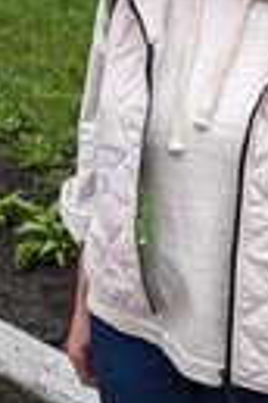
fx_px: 971
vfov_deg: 22.1
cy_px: -37
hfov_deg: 15.6
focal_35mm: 87
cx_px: 218
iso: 42
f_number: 1.73
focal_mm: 4.38
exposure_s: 1/1114
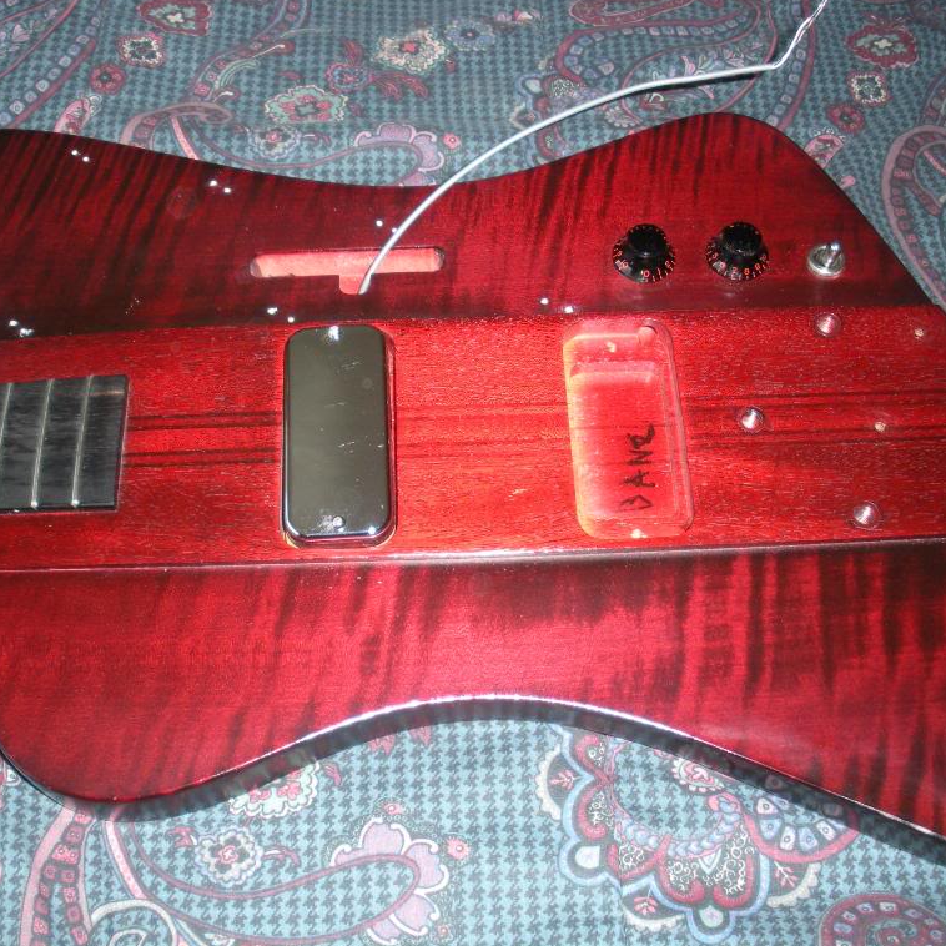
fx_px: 1329
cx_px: 434
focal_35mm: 43
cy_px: 475
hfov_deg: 39.1
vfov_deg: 39.2
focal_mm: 6.3
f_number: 3.5
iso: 123
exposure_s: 1/60
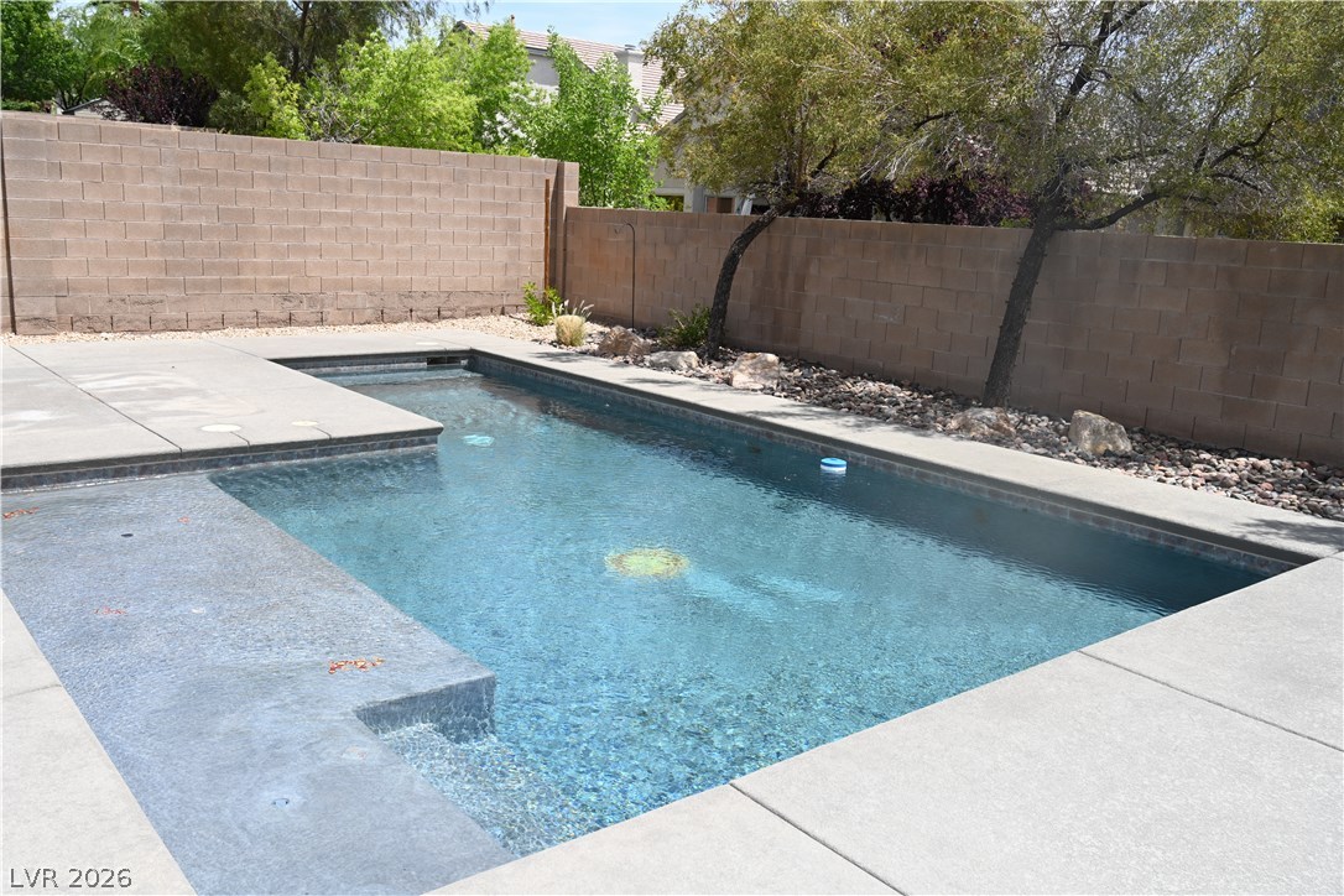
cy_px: 448
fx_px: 1139
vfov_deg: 43.0
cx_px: 672
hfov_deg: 61.1
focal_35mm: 30
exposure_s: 1/200
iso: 100
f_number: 9
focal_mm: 30.5
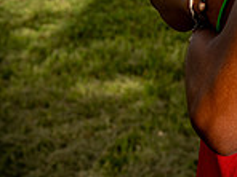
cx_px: 227
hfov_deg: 14.2
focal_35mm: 137
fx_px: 938
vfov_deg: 10.0
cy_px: -179
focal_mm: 47
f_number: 8
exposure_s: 1/800
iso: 200
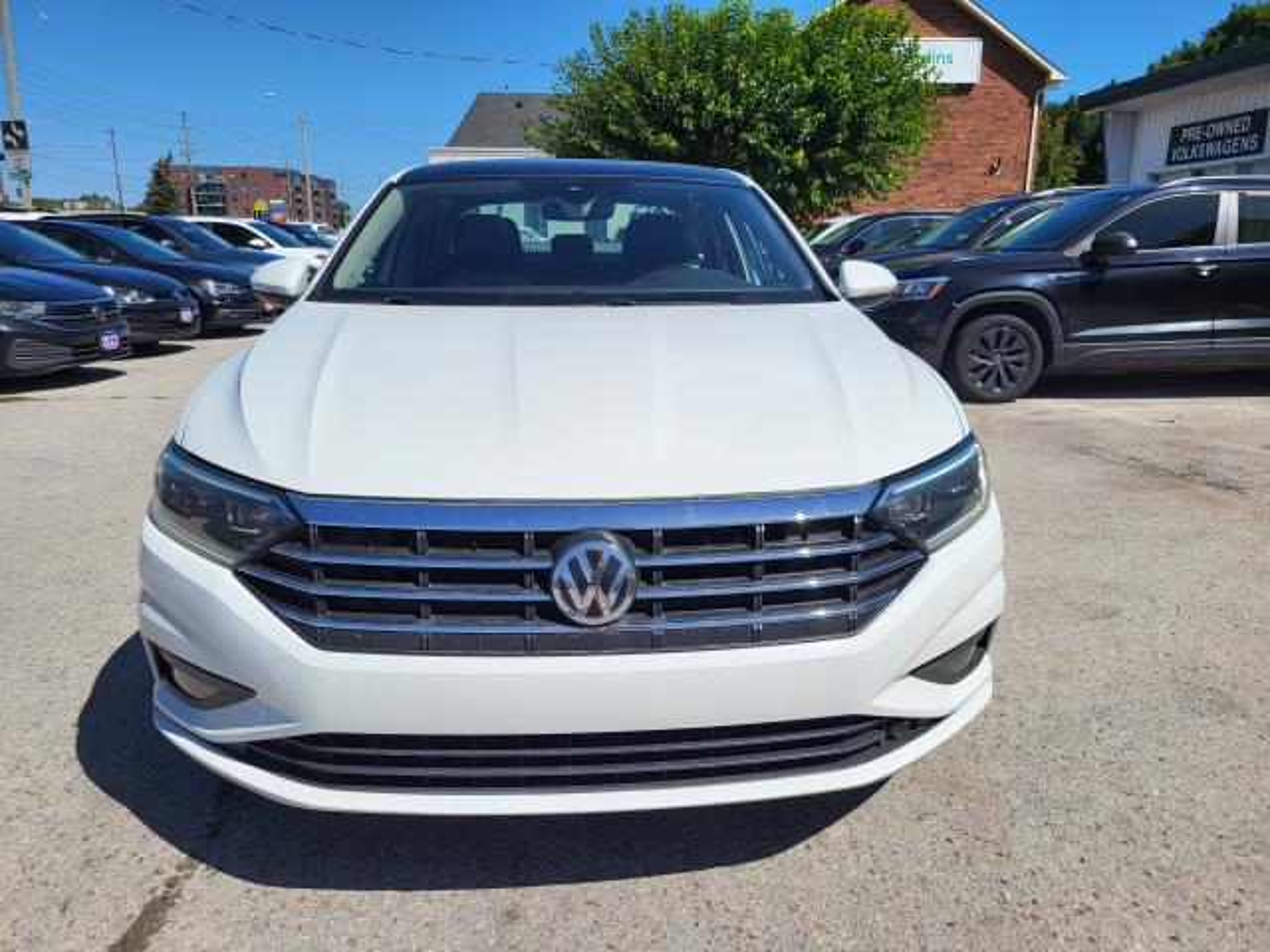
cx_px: 635
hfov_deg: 67.3
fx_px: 954
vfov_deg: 53.1
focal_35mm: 26
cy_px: 476
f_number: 1.8
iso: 40
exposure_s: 1/5102
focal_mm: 5.4
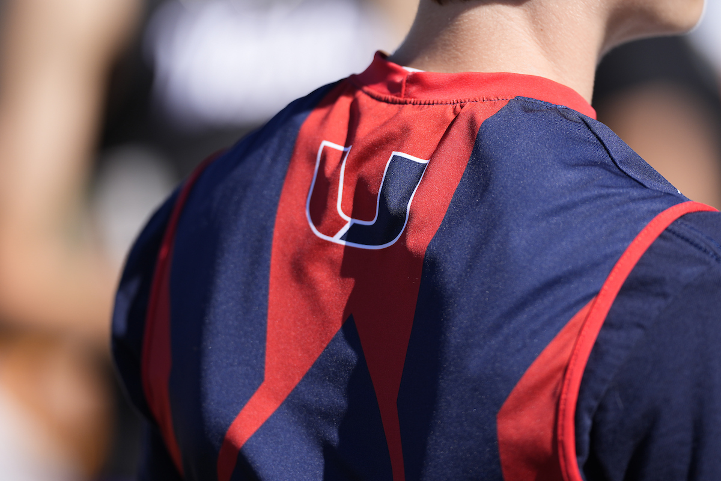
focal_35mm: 300
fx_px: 6008
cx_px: 360
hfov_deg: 6.9
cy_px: 240
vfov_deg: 4.6
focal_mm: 300
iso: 320
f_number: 2.8
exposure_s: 1/3200
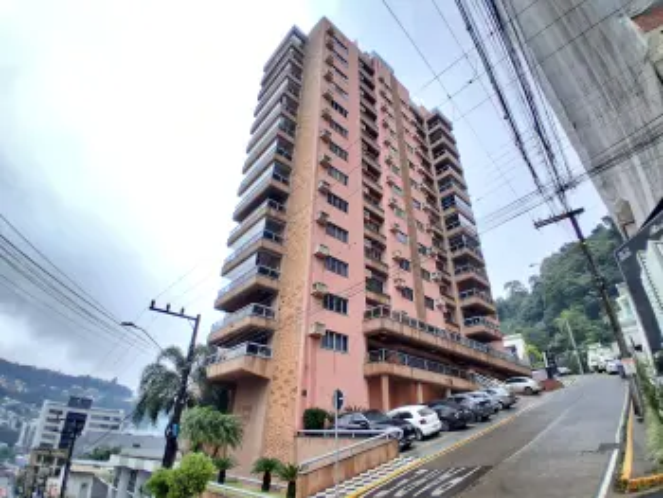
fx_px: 326
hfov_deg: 91.0
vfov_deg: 74.8
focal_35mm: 17
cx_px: 332
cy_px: 249
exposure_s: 1/60
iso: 100
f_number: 2.2
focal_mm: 1.4
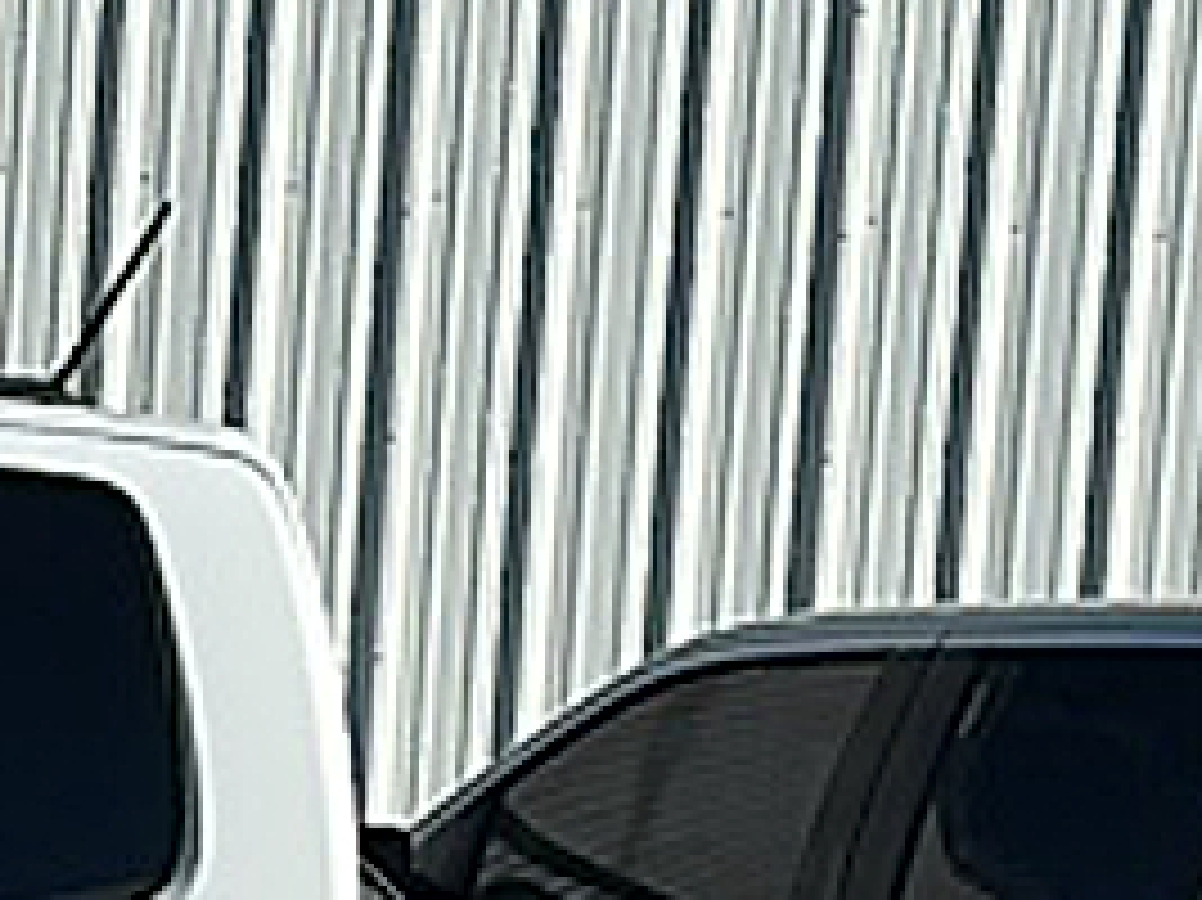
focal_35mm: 186
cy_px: 1634
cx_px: -432
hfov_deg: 10.4
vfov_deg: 7.7
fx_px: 6456
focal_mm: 6.86
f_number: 1.78
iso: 80
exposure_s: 1/9091
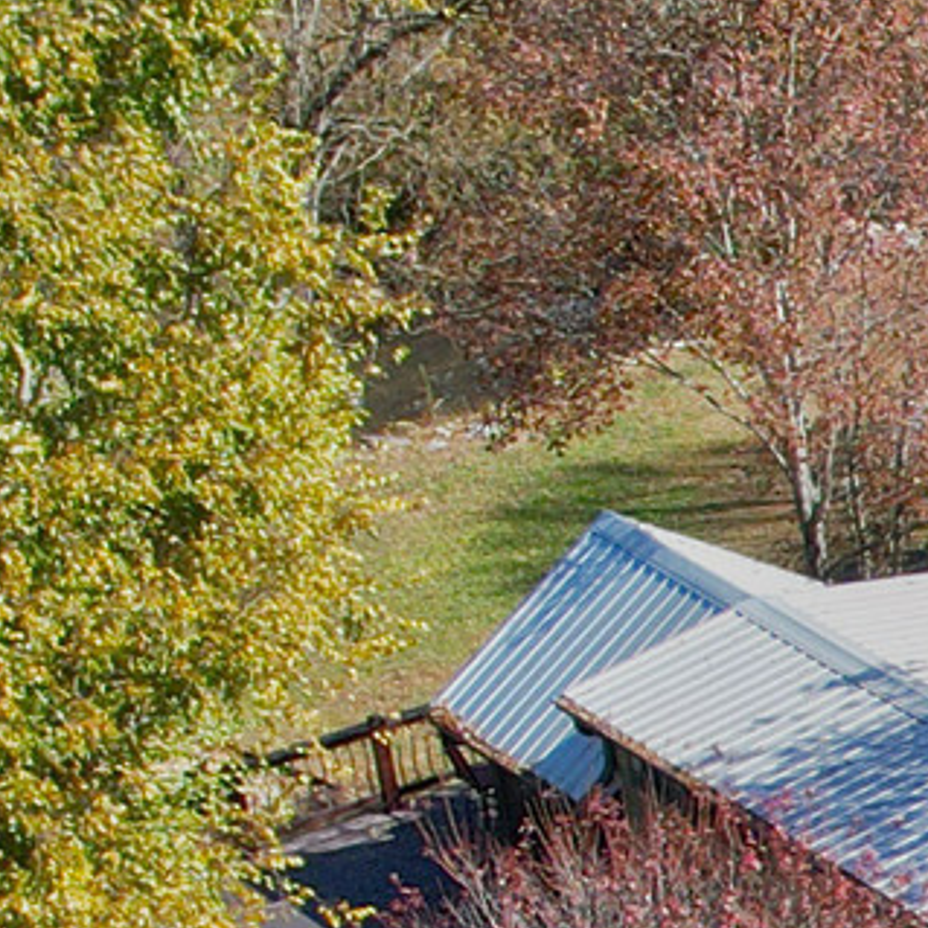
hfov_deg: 8.4
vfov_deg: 9.6
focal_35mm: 180
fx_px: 5459
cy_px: 1036
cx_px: 2589
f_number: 2.8
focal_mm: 8.38
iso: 150
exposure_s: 1/160
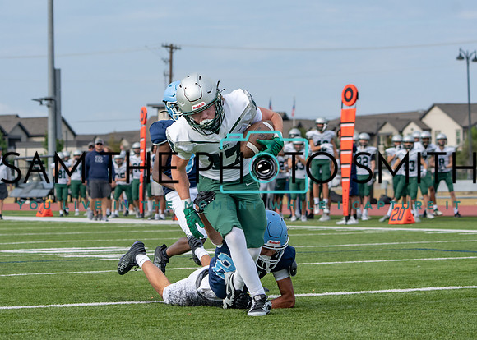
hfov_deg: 14.4
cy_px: 147
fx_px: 1884
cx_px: 221
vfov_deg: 10.3
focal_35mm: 139
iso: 320
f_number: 5.6
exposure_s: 1/1250
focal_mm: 100
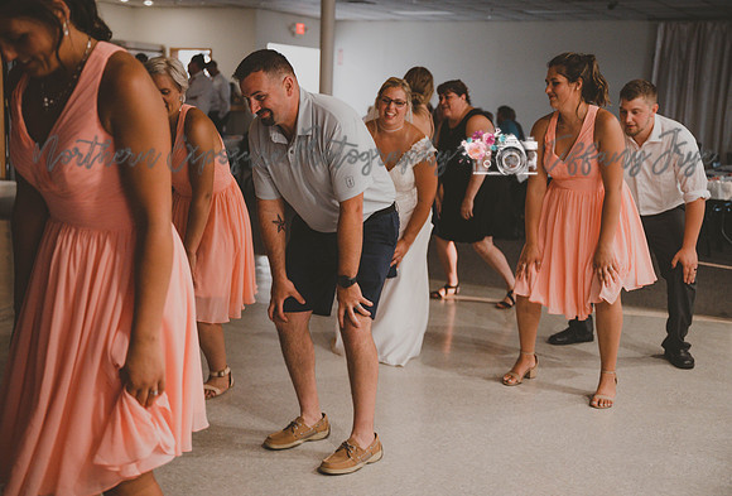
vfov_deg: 28.6
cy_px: 253
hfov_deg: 41.2
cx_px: 381
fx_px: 973
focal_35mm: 48
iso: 2200
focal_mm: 46
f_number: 2.8
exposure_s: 1/125
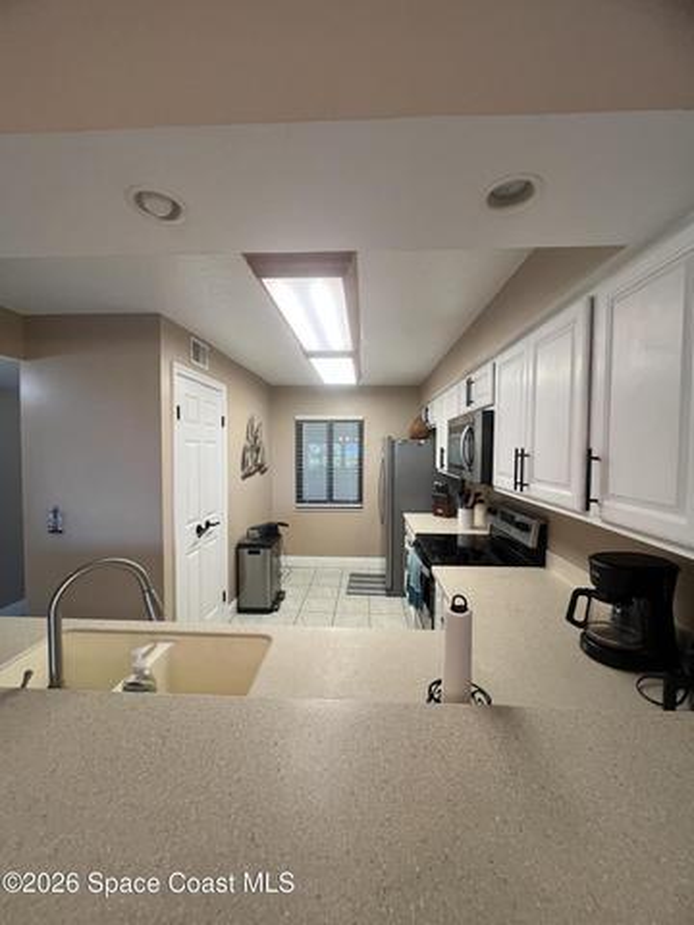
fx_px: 348
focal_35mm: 13
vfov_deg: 106.2
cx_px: 347
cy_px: 462
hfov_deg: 89.9
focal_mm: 1.57
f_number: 1.8
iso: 200
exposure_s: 1/120
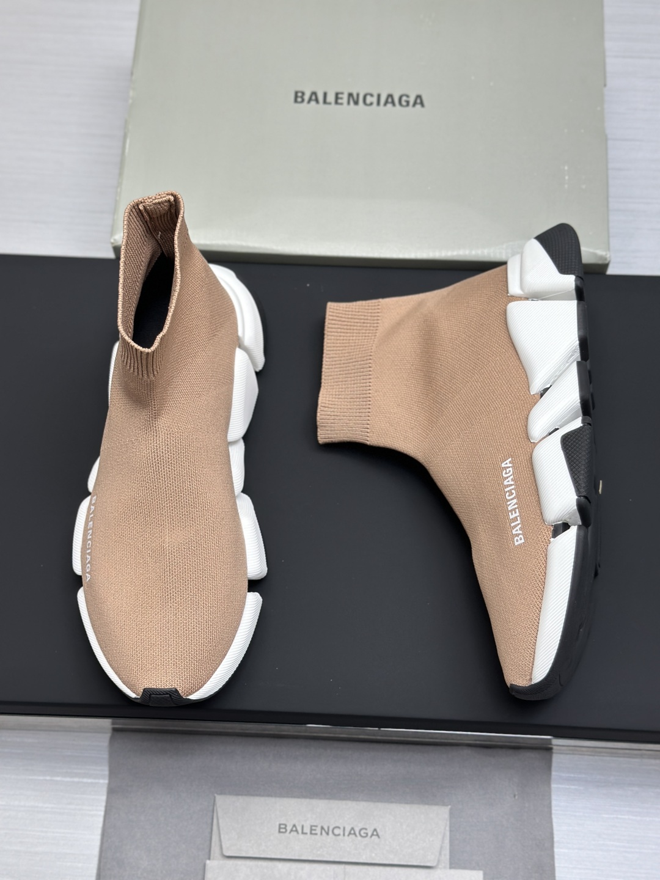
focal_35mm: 48
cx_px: 330
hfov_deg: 30.3
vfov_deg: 39.7
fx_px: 1220
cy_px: 440
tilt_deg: -67.2
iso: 64
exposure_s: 1/50
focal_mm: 6.86
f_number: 1.78
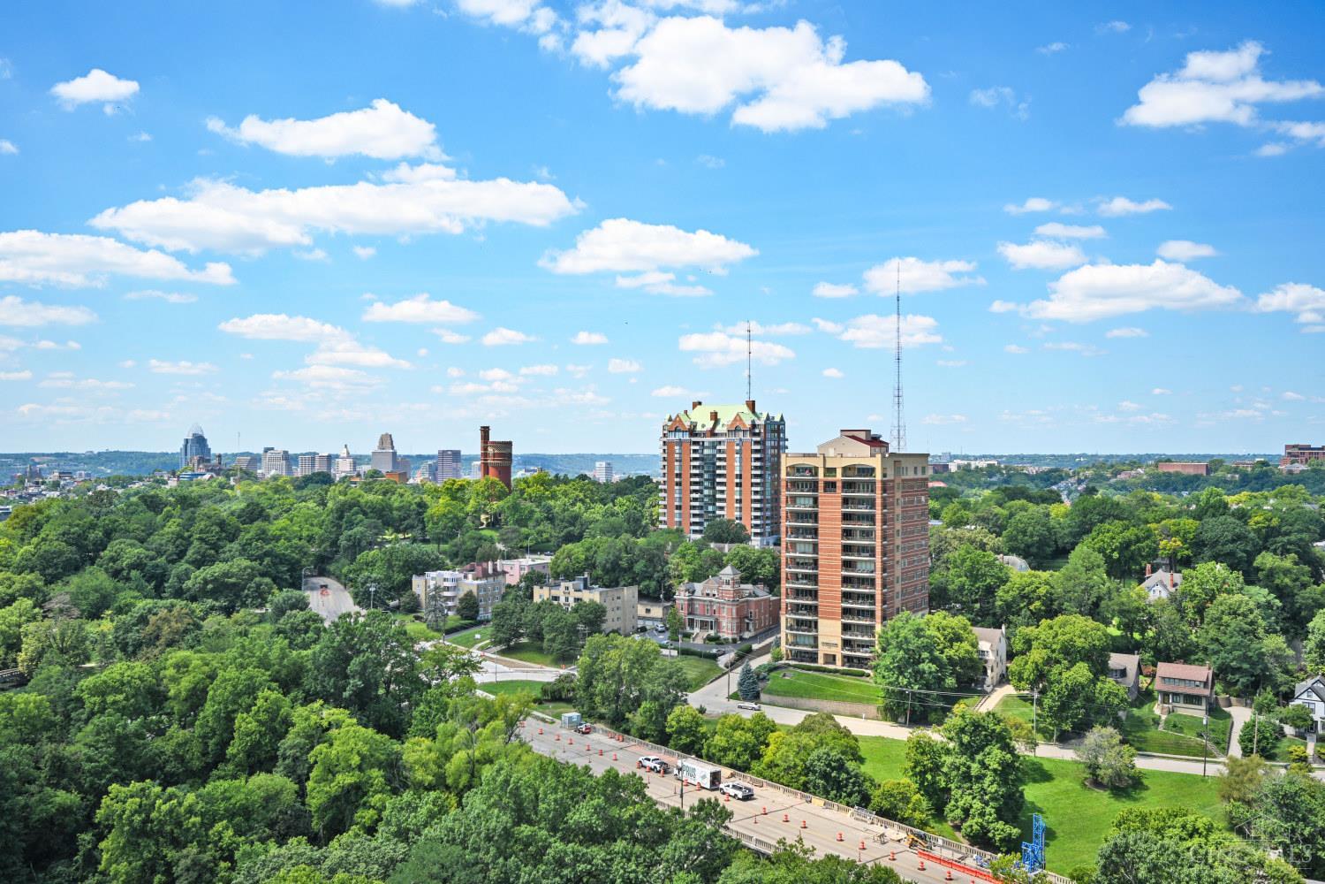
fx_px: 1104
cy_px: 442
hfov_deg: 61.9
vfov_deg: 43.6
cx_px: 662
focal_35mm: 30
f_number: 9
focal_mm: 30
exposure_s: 1/200
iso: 100
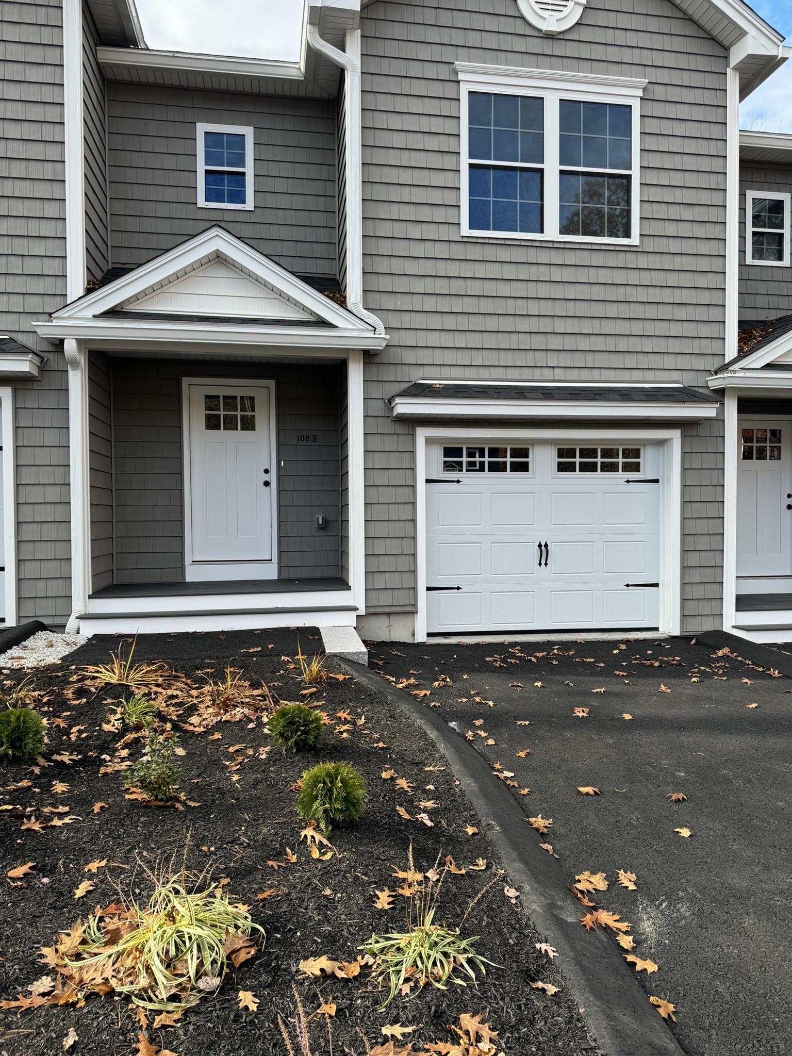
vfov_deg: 71.6
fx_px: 732
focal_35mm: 24
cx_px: 396
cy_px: 528
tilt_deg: -1.8
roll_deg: +0.4
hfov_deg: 56.8
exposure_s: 1/938
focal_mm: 6.86
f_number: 1.78
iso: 80
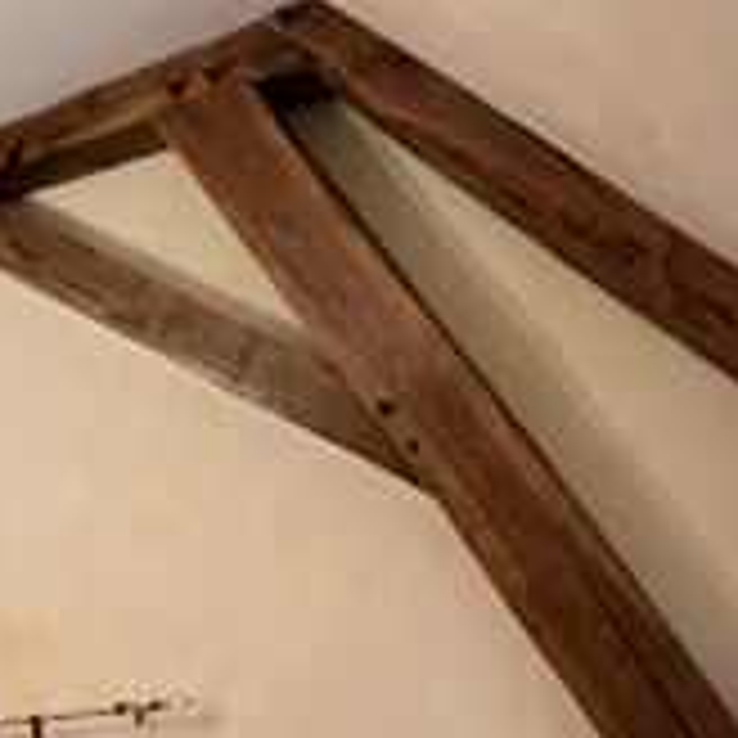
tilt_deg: -14.0
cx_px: -22
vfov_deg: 25.2
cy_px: 1141
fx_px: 1182
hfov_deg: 31.7
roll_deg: +3.2
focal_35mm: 49
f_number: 1.8
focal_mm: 1.57
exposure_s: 1/50
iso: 400
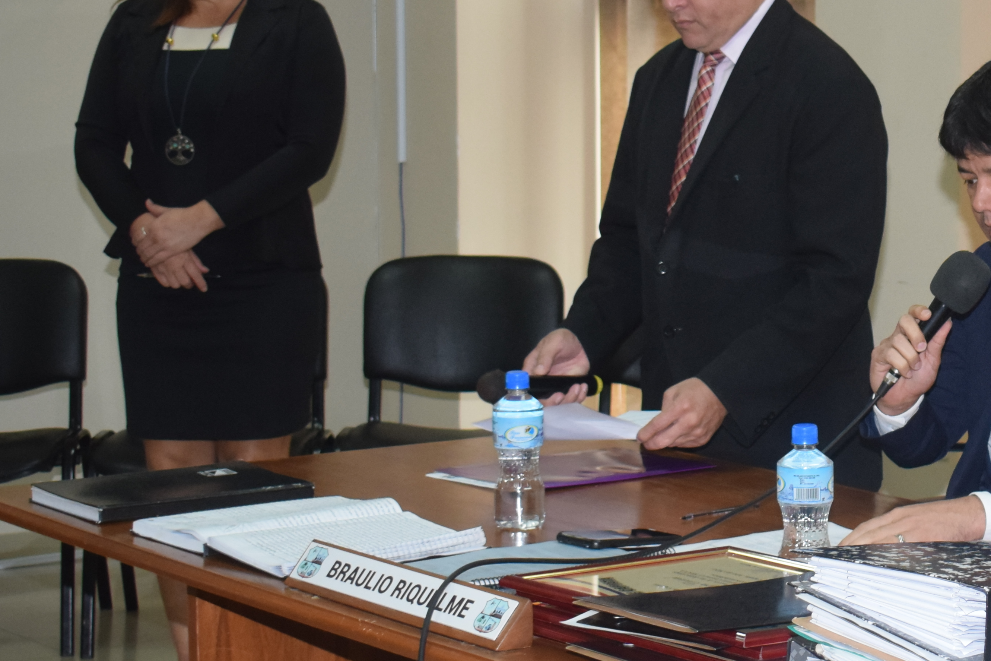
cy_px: 288
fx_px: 3165
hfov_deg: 17.4
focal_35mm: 115
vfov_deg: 11.9
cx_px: 991
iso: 1250
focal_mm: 34
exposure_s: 1/60
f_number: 4.5
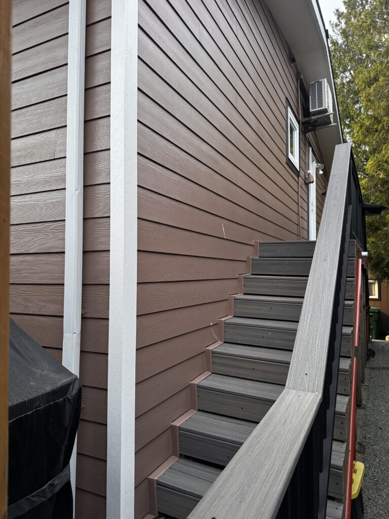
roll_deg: -0.3
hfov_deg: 56.8
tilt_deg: +1.7
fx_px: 360
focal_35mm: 24
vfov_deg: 71.6
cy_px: 260
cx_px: 194
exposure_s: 1/60
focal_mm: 6.76
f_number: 1.78
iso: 640
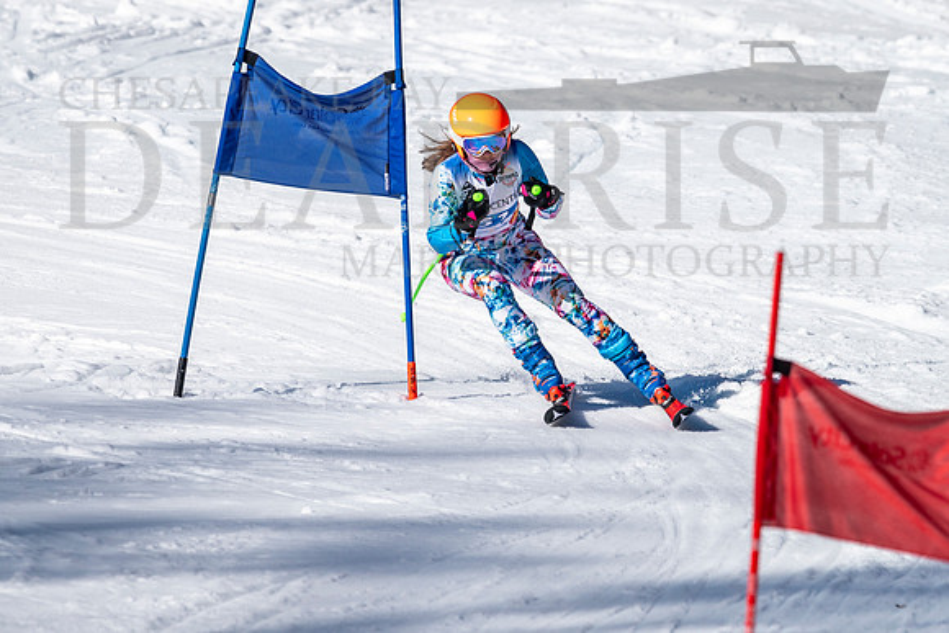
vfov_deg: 1.9
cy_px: 306
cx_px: 453
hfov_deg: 2.8
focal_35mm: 740
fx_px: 19519
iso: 500
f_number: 8
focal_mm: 560
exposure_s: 1/2000
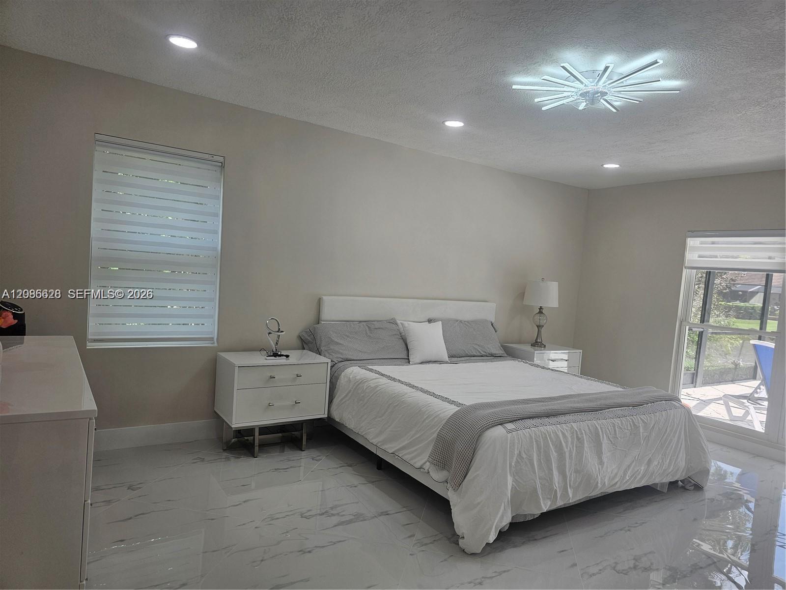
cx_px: 393
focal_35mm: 23
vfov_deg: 58.9
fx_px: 522
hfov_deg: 73.9
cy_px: 295
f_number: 1.7
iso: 40
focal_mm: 6.3
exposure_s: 1/180
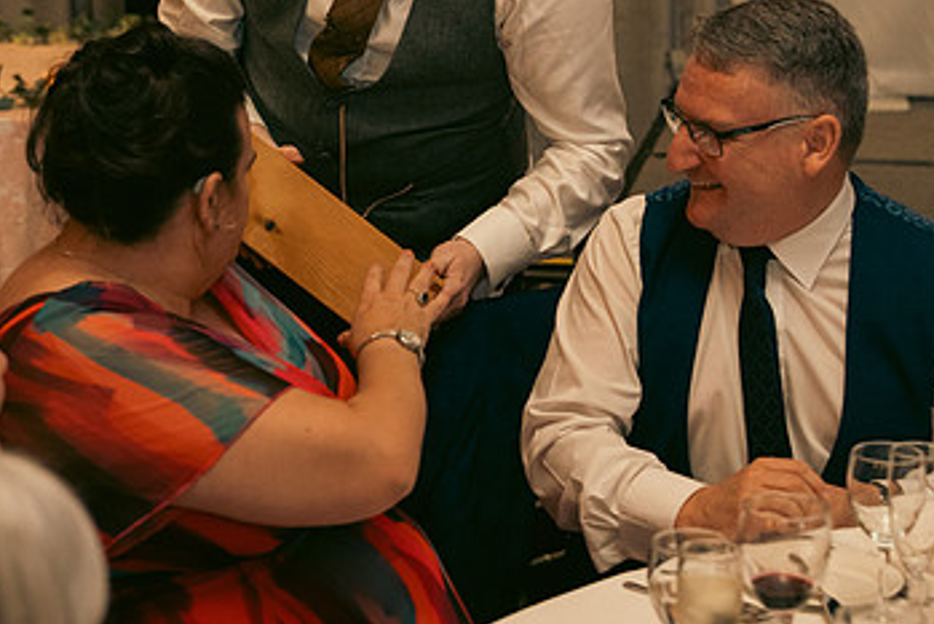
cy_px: 165
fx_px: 2543
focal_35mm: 98
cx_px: 246
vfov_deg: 13.9
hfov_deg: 20.7
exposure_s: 1/160
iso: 2500
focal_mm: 59
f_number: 3.5
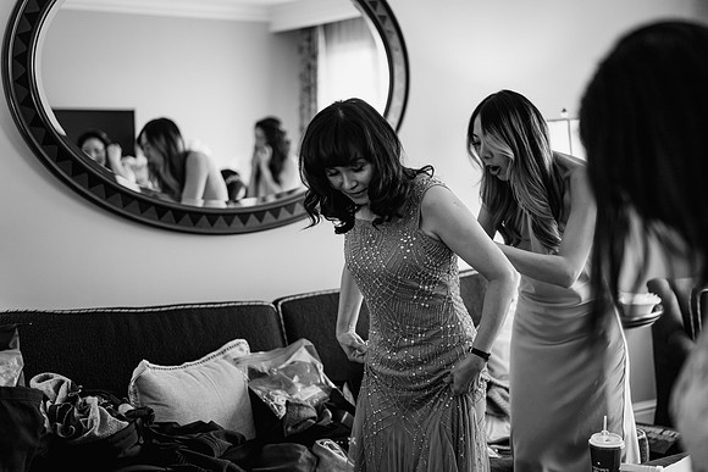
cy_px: 236
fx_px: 1007
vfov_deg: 26.4
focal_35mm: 51
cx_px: 354
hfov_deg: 38.7
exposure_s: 1/200
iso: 400
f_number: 1.8
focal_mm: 50
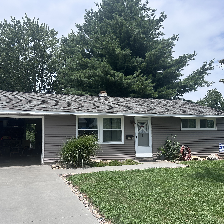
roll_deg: -0.5
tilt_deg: +6.0
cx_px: 88
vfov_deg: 55.6
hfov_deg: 55.2
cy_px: 115
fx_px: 212
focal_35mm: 29
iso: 80
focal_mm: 6.86
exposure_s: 1/4184
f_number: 1.78
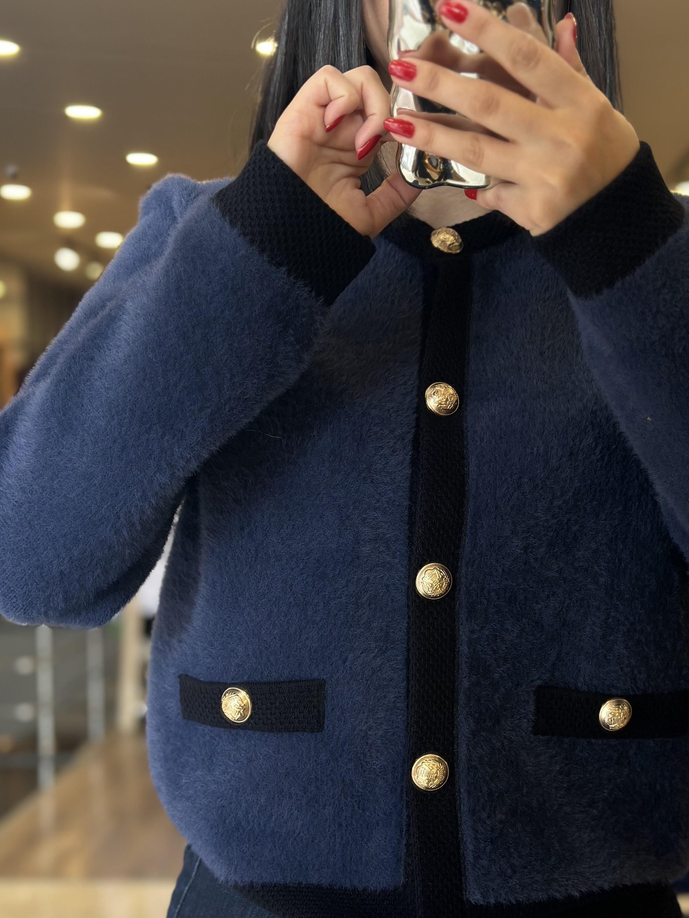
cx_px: 431
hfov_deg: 24.0
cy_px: 529
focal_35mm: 61
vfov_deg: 31.6
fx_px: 1619
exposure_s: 1/88
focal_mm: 6.86
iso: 125
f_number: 1.78
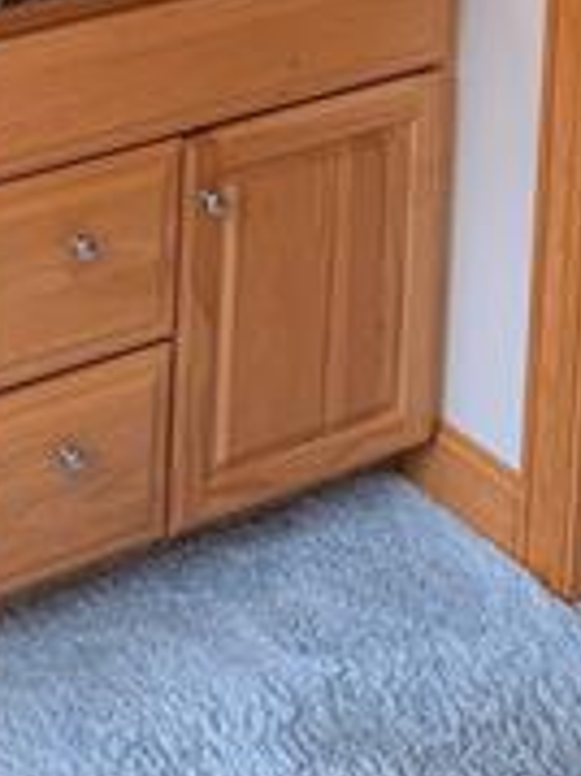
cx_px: 9
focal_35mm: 103
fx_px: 2308
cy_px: -780
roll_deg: -1.8
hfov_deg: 14.1
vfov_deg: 15.3
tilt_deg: -4.3
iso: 125
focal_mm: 6.76
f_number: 1.78
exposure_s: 1/203
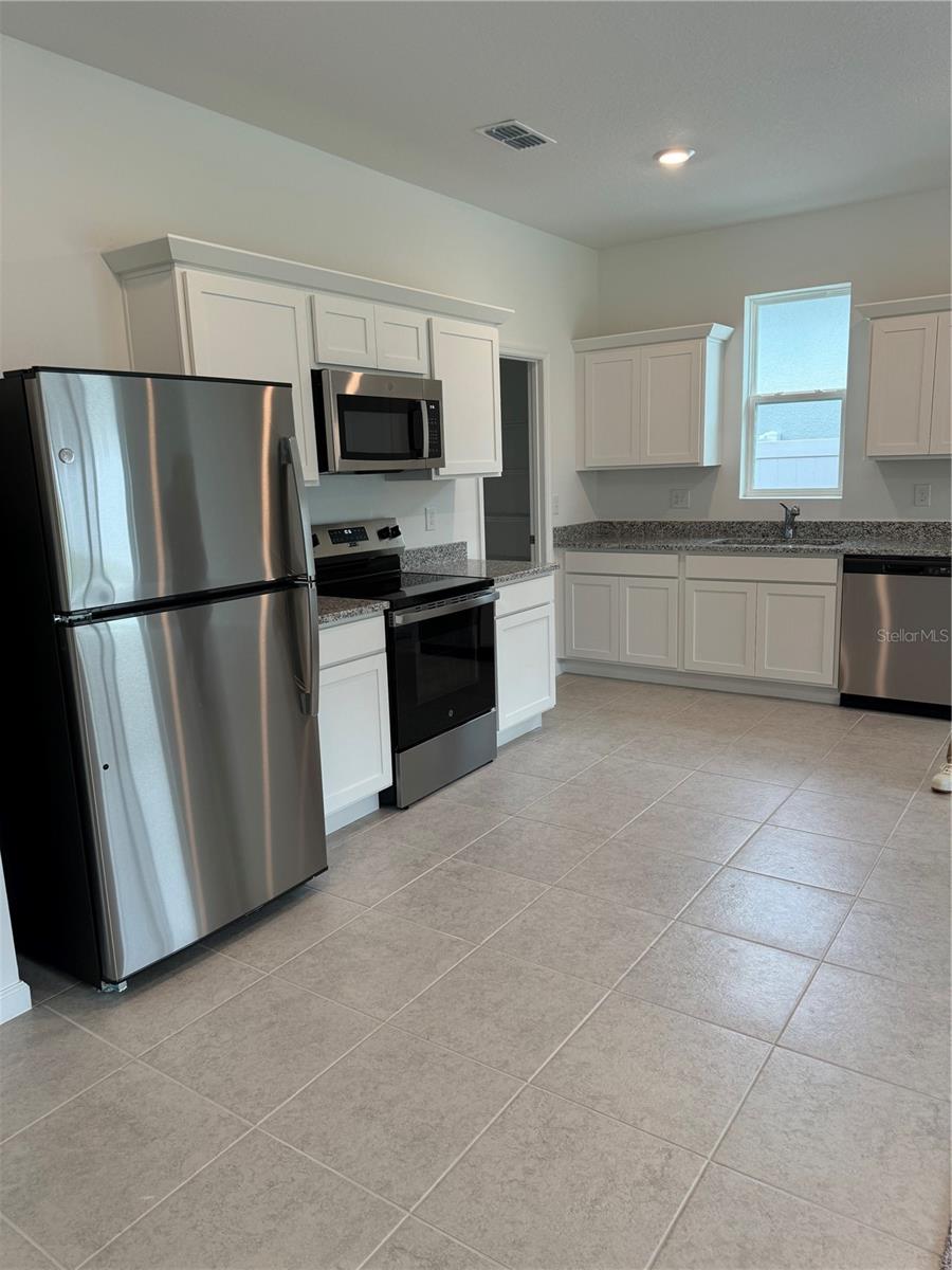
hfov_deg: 56.8
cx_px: 476
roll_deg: +2.0
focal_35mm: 24
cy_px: 635
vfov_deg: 71.6
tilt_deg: -12.1
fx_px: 880
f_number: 1.78
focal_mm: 6.76
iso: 125
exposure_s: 1/120
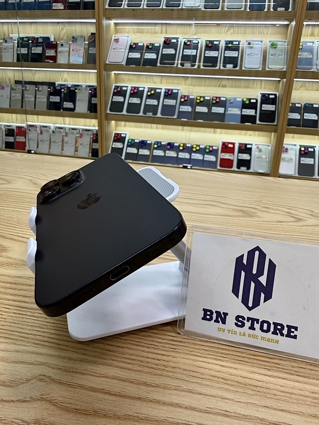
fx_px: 295
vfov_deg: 71.6
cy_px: 212
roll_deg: -3.5
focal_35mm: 24
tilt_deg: -17.3
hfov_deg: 56.8
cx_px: 160
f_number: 2.2
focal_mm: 2.22
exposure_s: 1/120
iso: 80
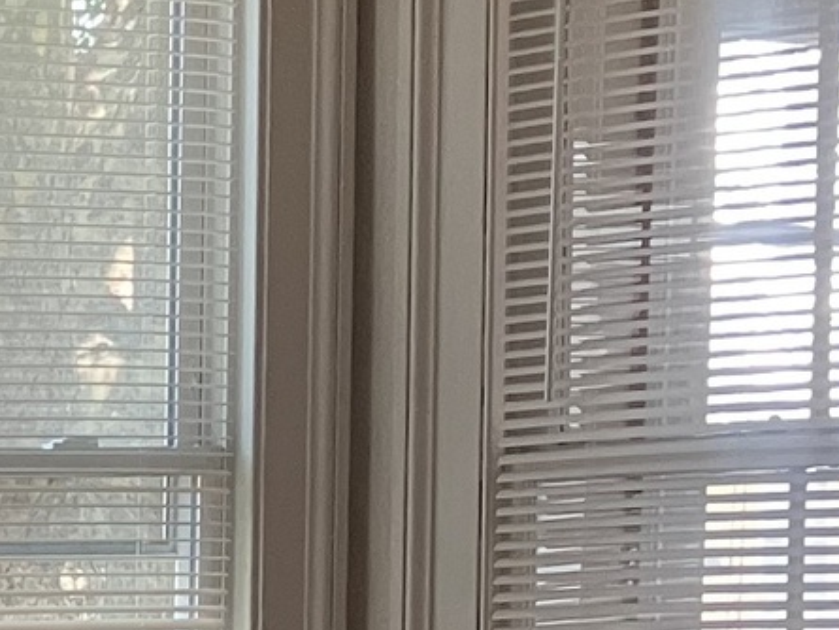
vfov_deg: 9.6
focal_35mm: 145
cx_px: -430
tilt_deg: -9.0
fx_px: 3515
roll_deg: +0.2
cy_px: 1215
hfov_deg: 12.9
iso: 125
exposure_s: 1/60
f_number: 1.8
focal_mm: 3.99
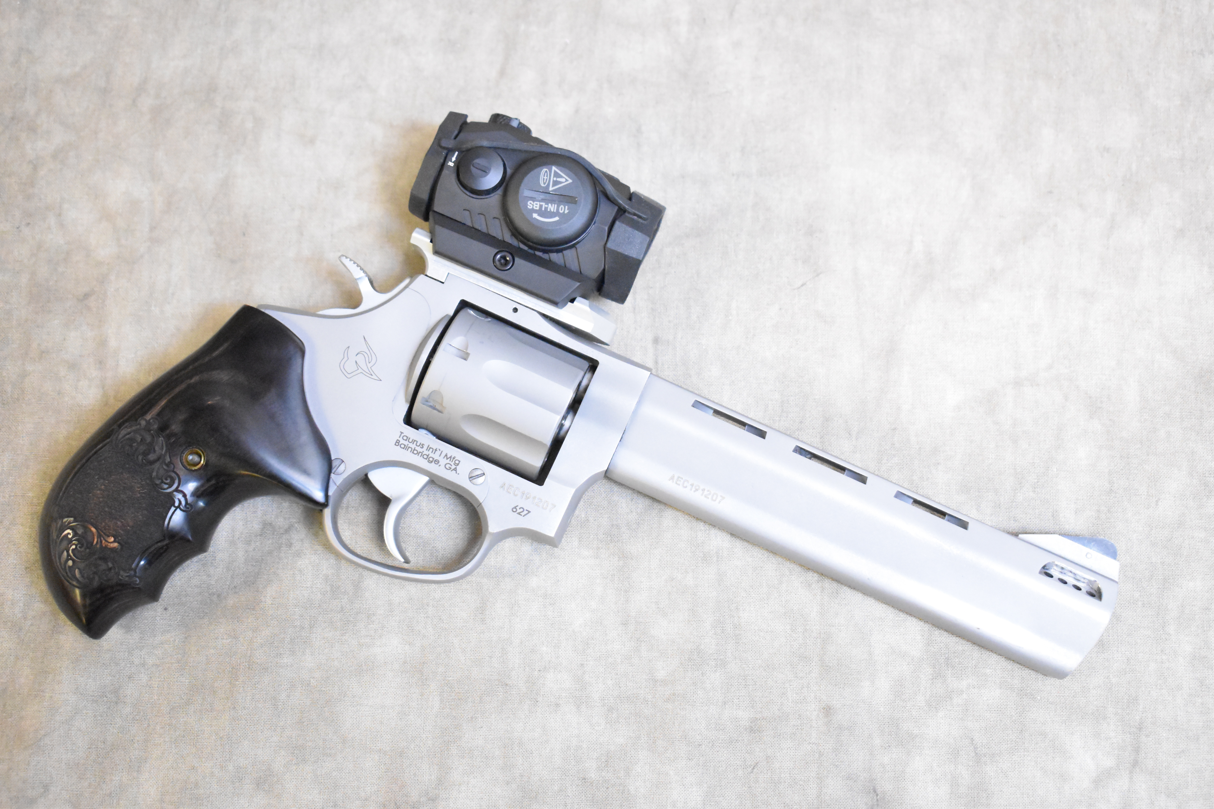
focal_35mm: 52
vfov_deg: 25.8
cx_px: 607
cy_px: 404
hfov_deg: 37.9
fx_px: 1770
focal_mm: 35
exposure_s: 1/125
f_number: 4.5
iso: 10000
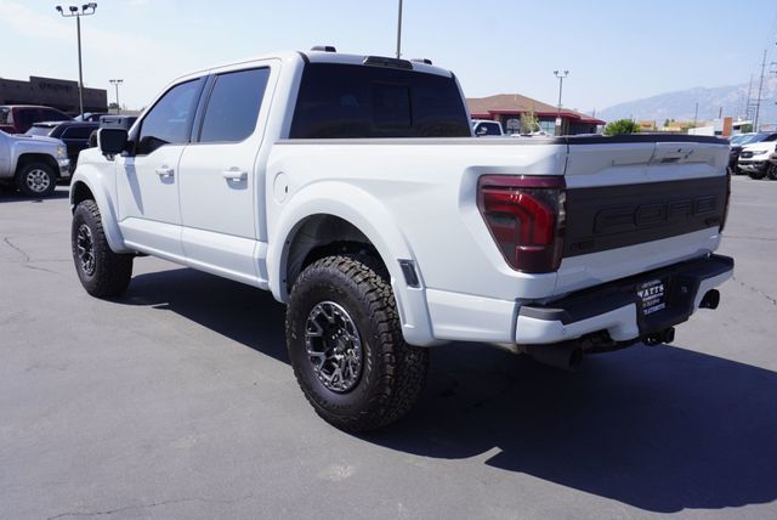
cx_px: 388
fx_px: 648
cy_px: 260
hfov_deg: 61.9
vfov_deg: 43.7
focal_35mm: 30
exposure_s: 1/200
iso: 100
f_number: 7.1
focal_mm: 20
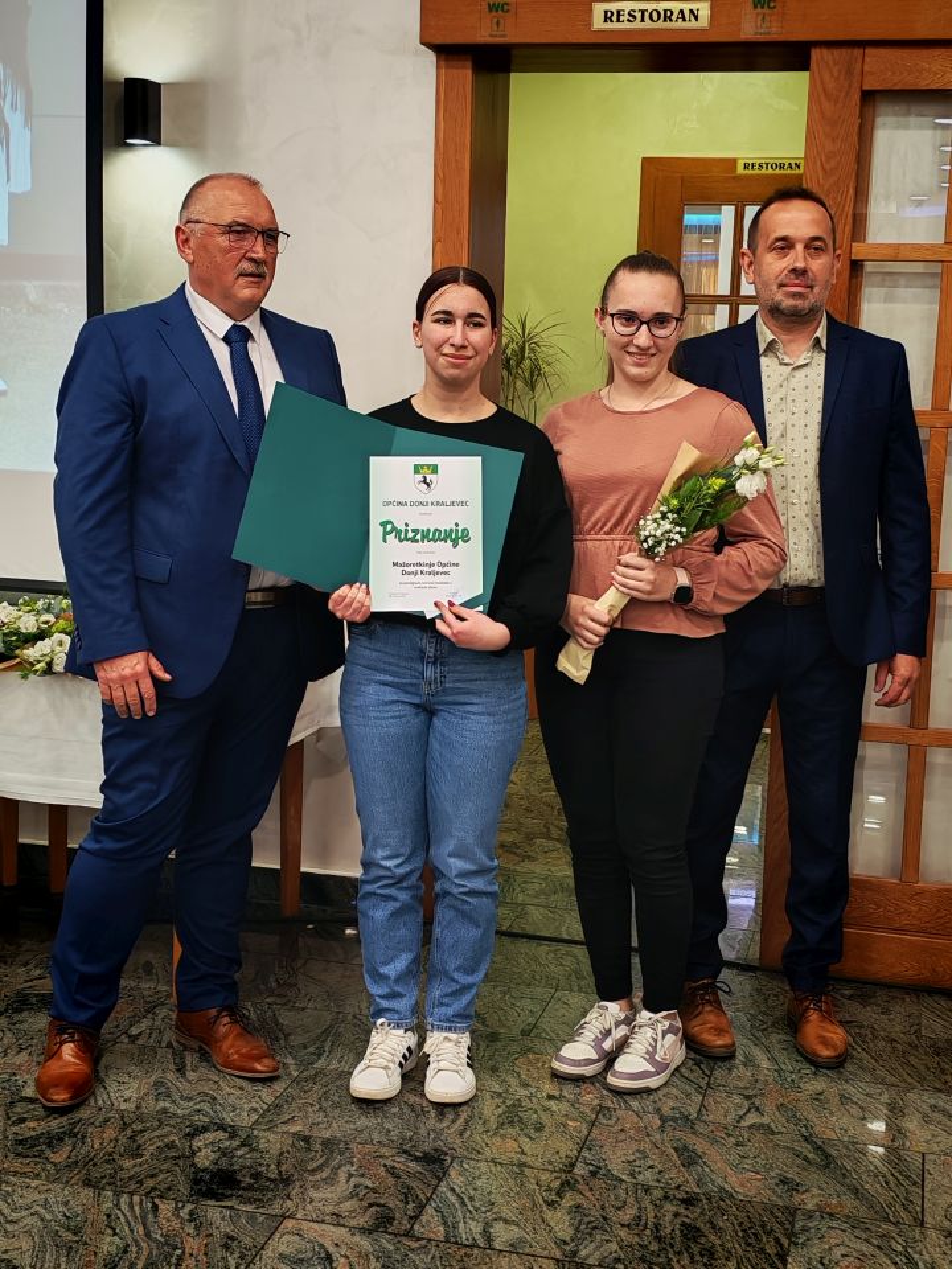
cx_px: 476
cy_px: 634
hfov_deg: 29.7
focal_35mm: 49
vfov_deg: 38.9
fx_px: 1797
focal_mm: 6.12
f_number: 1.9
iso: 500
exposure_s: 1/100
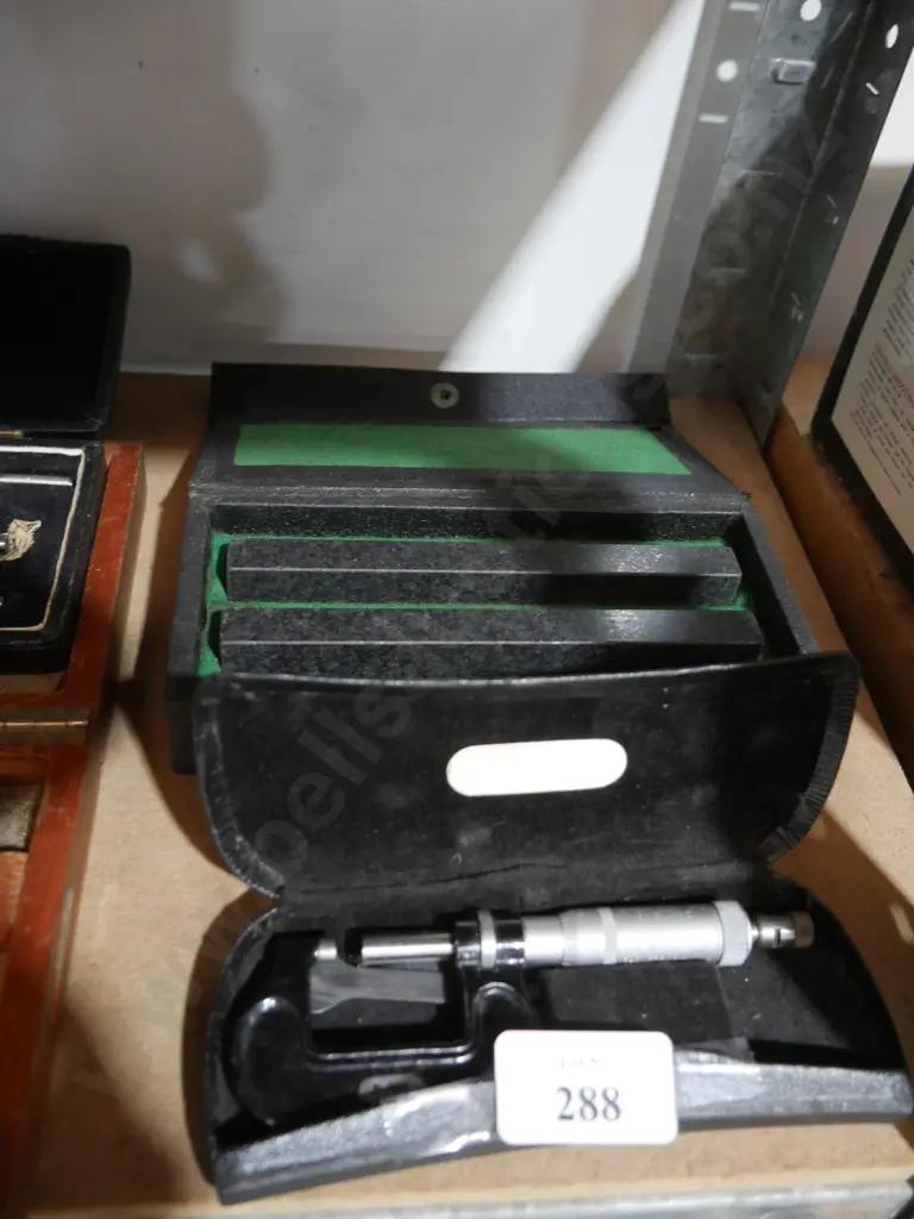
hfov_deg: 46.8
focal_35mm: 30
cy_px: 610
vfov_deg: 60.0
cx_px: 457
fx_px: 1056
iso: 2000
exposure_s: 1/60
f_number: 3.6
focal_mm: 15
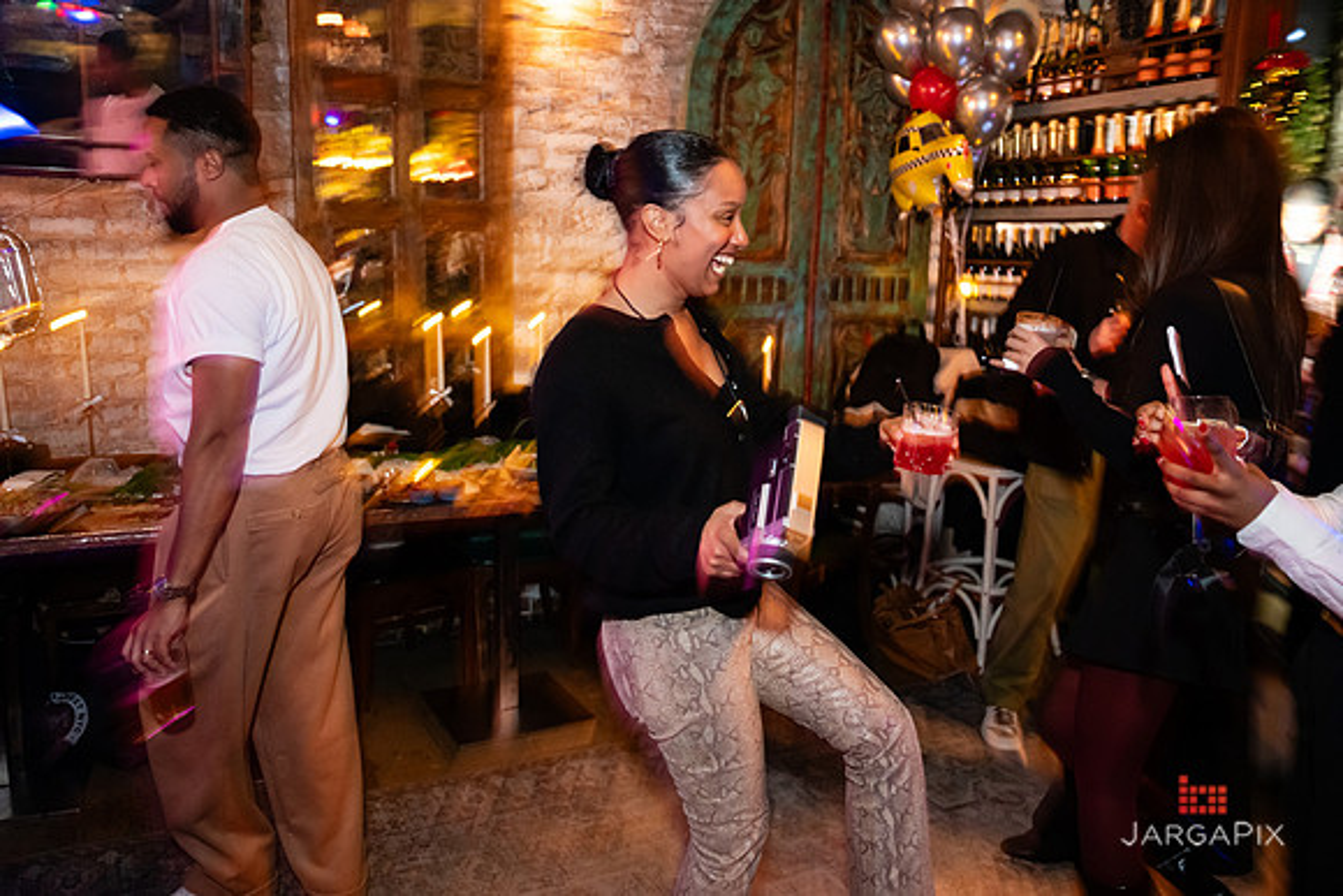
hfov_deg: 61.0
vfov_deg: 42.9
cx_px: 672
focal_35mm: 31
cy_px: 448
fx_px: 1141
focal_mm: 29.5
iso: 3200
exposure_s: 1/25
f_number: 2.8
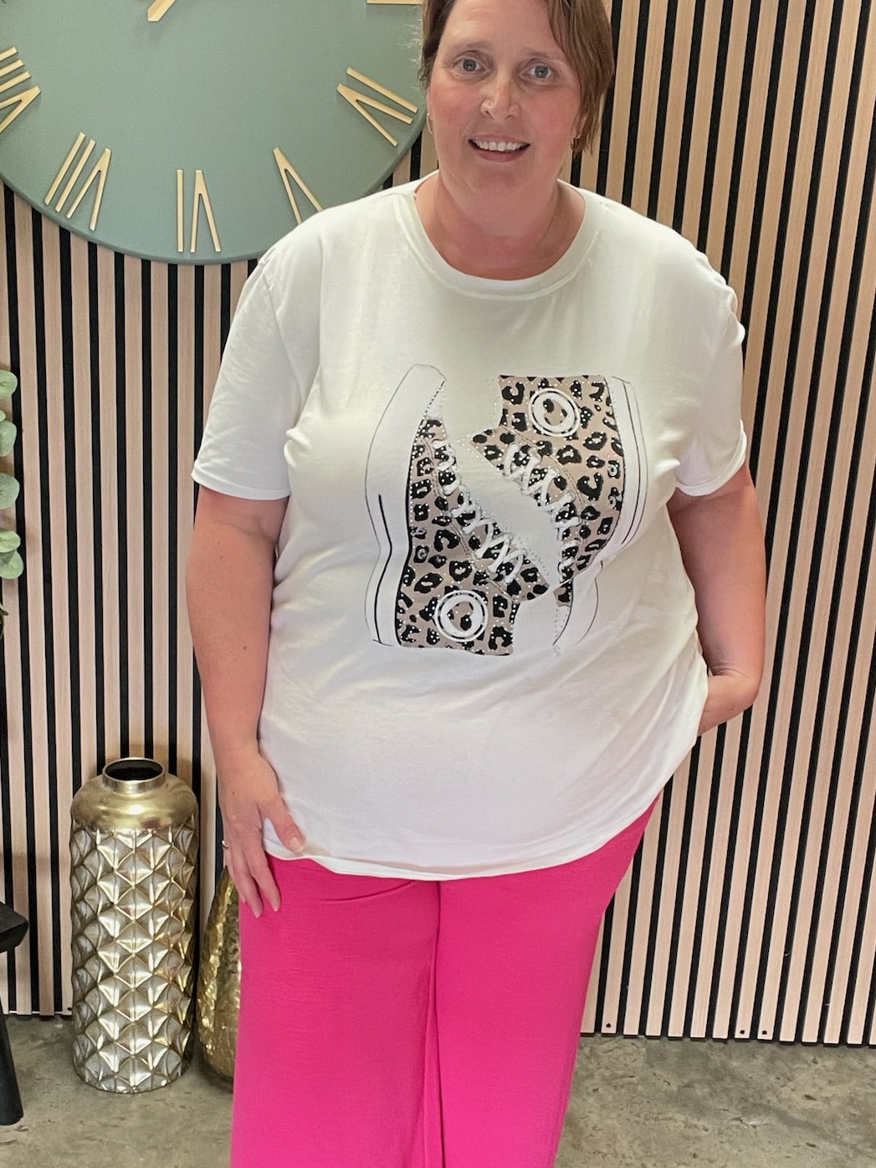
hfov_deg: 32.8
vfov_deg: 42.9
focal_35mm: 44
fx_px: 1485
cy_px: 630
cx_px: 387
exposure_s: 1/50
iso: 160
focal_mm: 2.71
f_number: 2.2
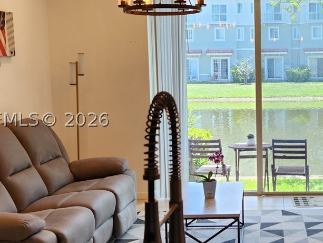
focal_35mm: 60
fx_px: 560
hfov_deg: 31.1
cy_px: 119
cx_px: 270
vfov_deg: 24.4
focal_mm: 5.4
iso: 32
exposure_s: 1/120
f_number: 1.8
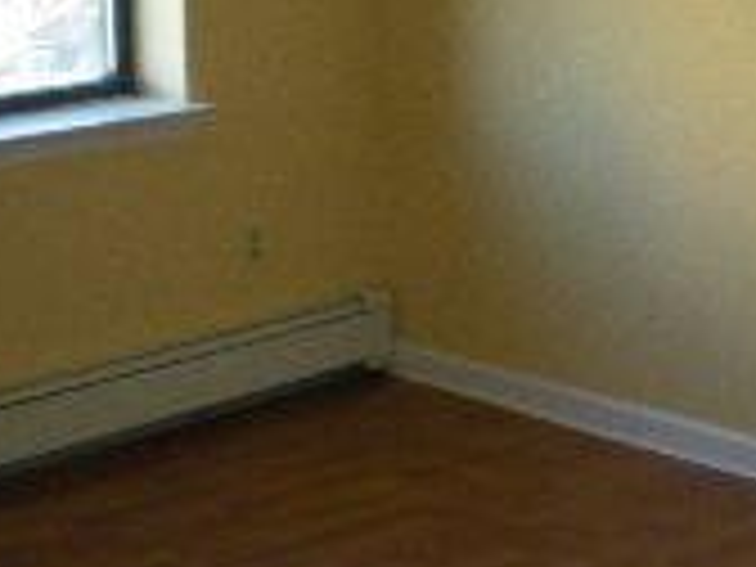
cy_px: 153
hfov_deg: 19.4
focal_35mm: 100
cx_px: 648
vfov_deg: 14.7
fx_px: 2184
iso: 200
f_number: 3.5
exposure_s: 1/53.3
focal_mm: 6.3
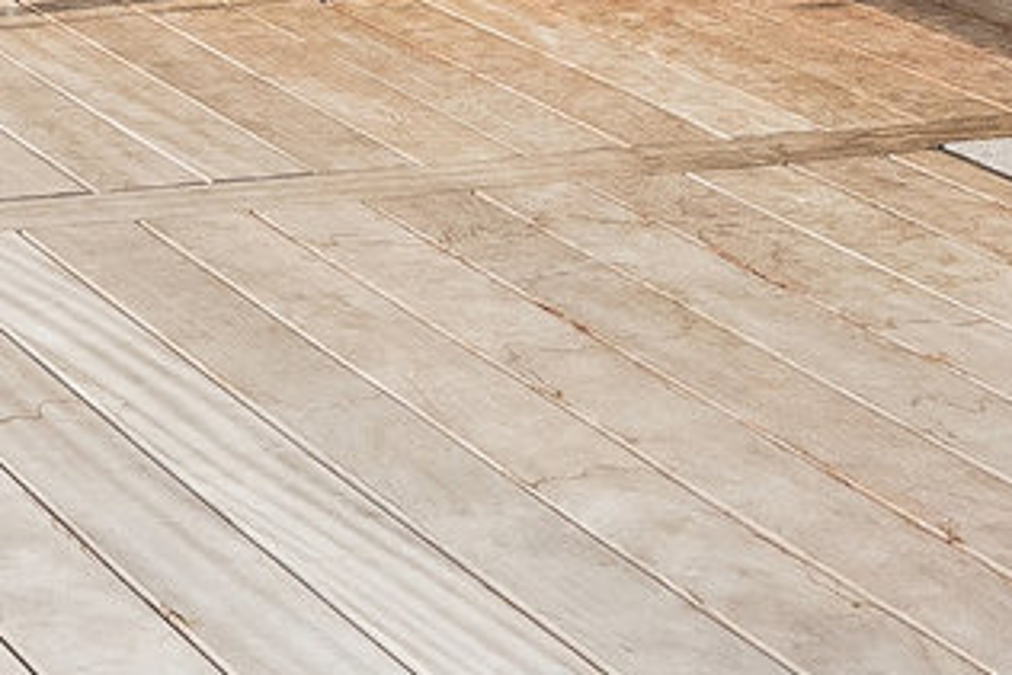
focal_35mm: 135
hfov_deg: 15.1
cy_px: -649
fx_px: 3791
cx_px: 141
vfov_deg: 9.5
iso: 1000
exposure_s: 1/500
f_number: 7.1
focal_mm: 20.9
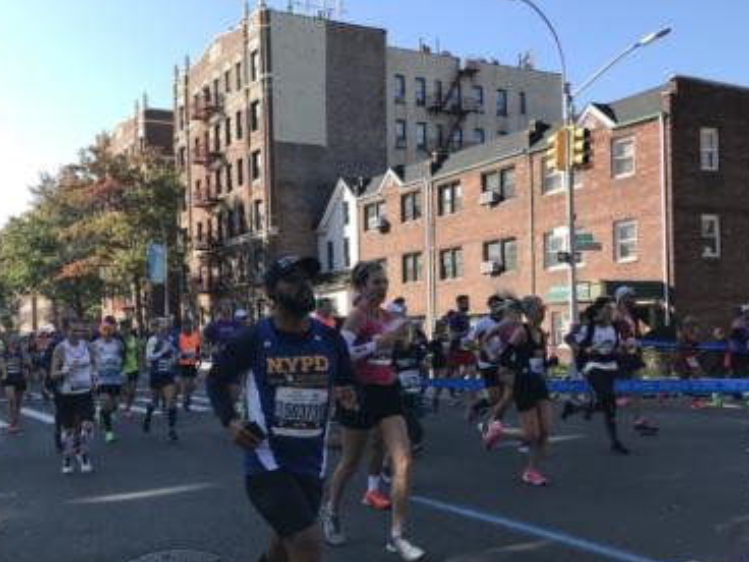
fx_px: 822
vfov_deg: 37.5
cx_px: 256
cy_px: 349
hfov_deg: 48.2
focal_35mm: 38
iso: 20
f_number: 1.8
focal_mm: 3.99
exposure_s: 1/870
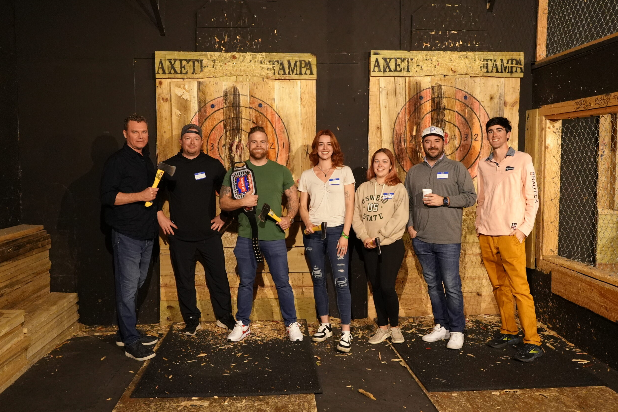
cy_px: 205
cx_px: 315
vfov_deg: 36.9
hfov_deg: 53.1
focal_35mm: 36
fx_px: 618
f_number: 4
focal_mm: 35
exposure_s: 1/160
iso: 6400
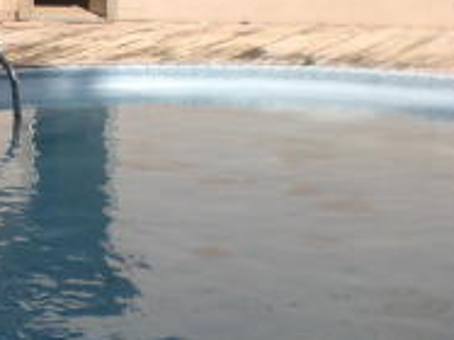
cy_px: 294
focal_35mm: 130
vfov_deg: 11.3
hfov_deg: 14.6
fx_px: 1704
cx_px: -131
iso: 50
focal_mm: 6.3
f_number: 4.4
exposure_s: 1/400
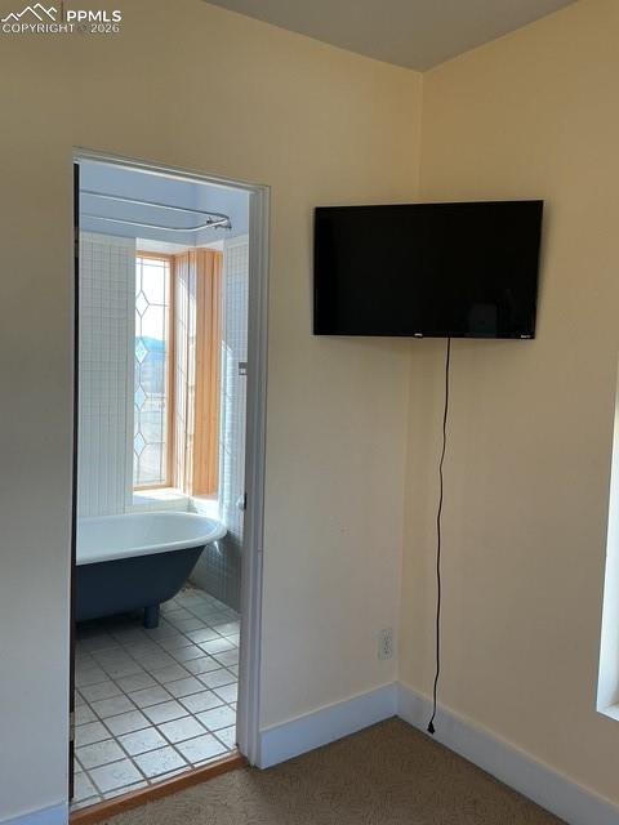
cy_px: 412
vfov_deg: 61.7
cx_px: 310
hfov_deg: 48.2
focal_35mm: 29
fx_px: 691
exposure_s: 1/158
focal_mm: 3
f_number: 1.8
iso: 32
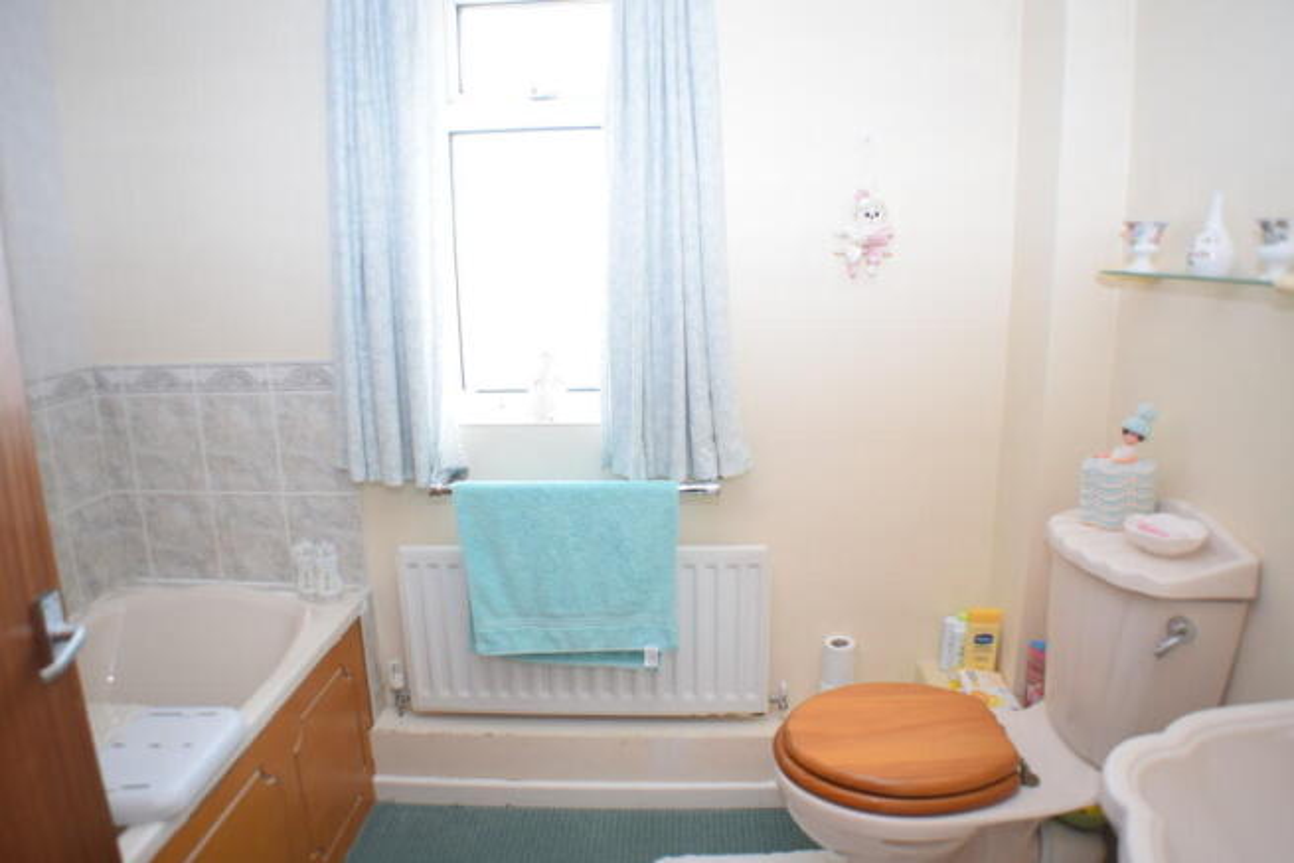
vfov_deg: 43.6
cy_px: 432
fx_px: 1079
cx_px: 647
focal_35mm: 30
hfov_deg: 61.9
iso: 400
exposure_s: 1/60
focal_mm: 20
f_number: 4
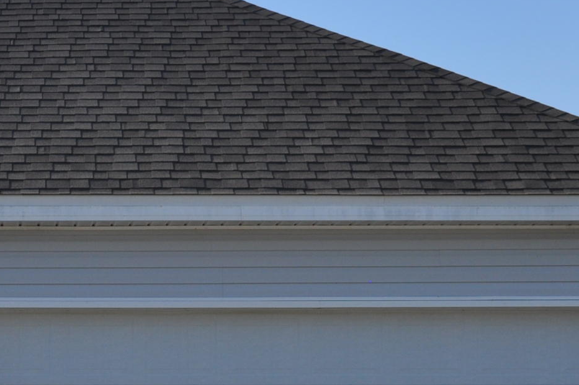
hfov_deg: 14.9
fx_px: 2169
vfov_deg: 9.9
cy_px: 505
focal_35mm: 135
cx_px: -8
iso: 200
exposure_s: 1/400
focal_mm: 28
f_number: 10
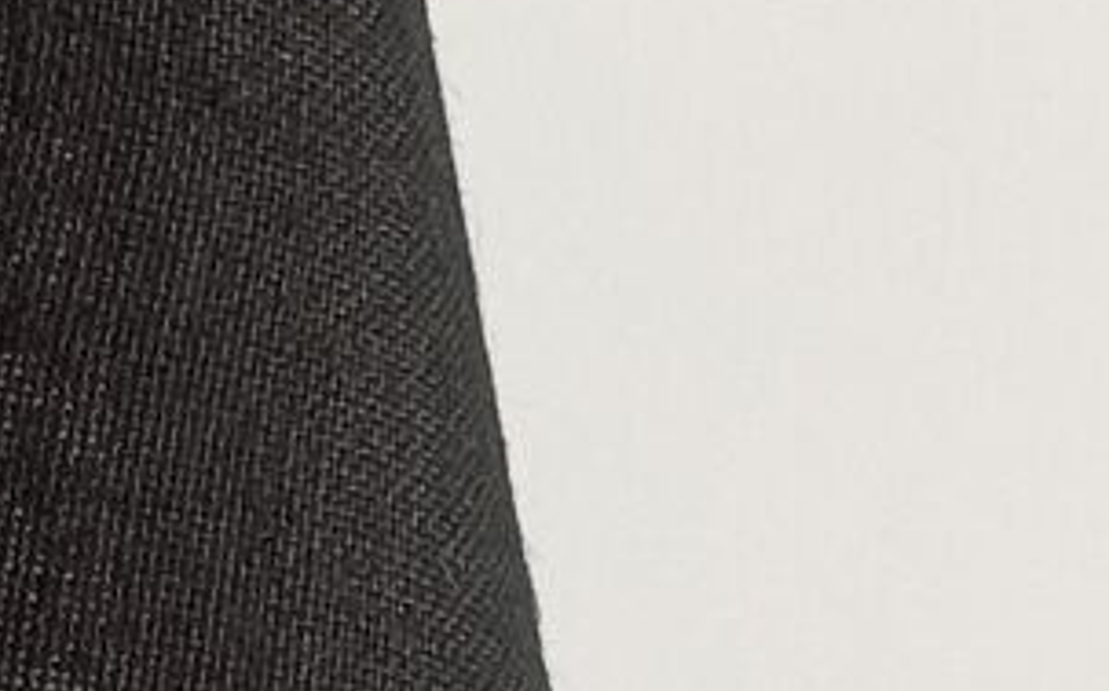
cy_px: 823
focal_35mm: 168
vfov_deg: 7.7
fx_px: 5075
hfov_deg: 11.4
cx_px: -1050
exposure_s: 1/50
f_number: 1.8
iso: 160
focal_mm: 4.65
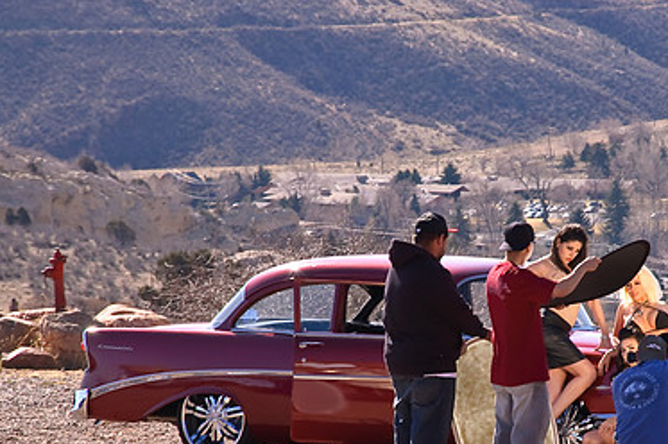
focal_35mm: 261
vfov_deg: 5.3
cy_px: 342
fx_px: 4839
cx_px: 500
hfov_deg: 7.9
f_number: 14
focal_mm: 112
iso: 200
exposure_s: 1/125
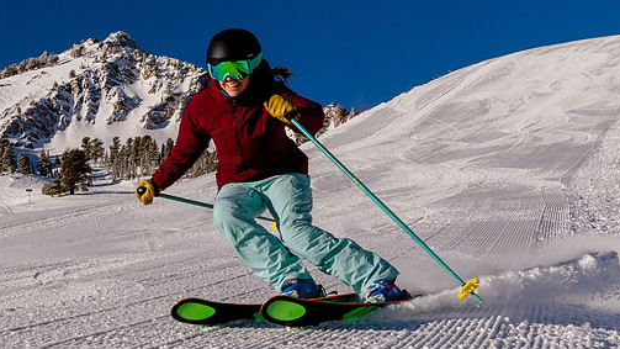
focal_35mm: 82
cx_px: 22
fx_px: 1348
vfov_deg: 14.7
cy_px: 96
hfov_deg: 24.9
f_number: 10
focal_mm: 38
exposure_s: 1/800
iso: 250
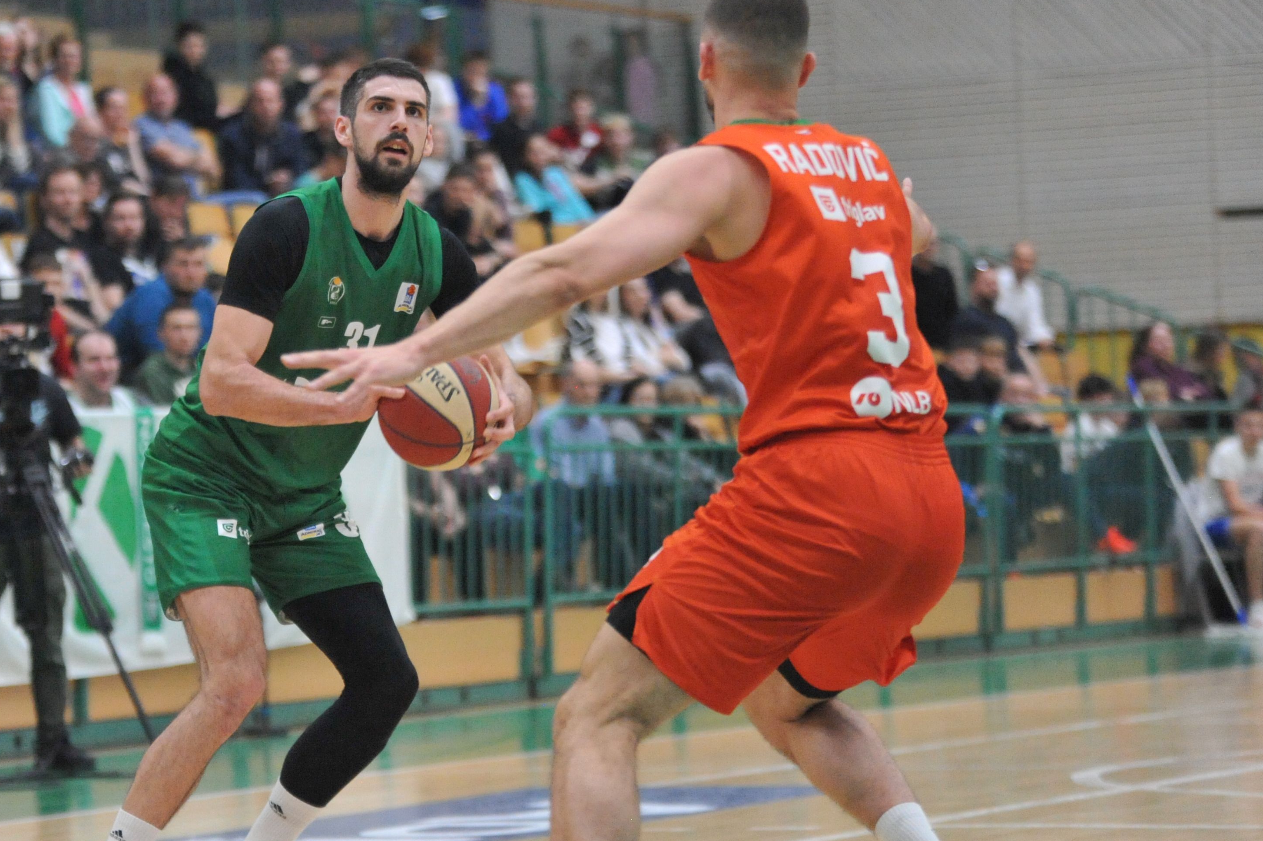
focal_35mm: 164
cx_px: 398
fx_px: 5750
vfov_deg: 8.4
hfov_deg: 12.5
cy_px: 363
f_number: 2.8
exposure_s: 1/1000
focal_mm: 112
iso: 6400
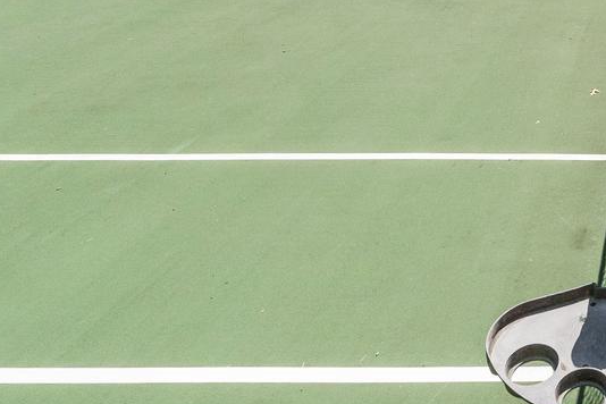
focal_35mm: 46
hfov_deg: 34.6
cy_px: -191
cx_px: 717
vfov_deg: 23.7
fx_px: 774
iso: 800
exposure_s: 1/4000
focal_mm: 12
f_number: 8
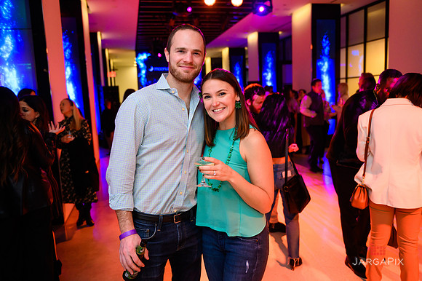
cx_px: 211
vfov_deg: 44.9
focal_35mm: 29
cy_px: 140
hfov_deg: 63.7
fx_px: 340
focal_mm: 29
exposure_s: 1/160
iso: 1600
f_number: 3.2
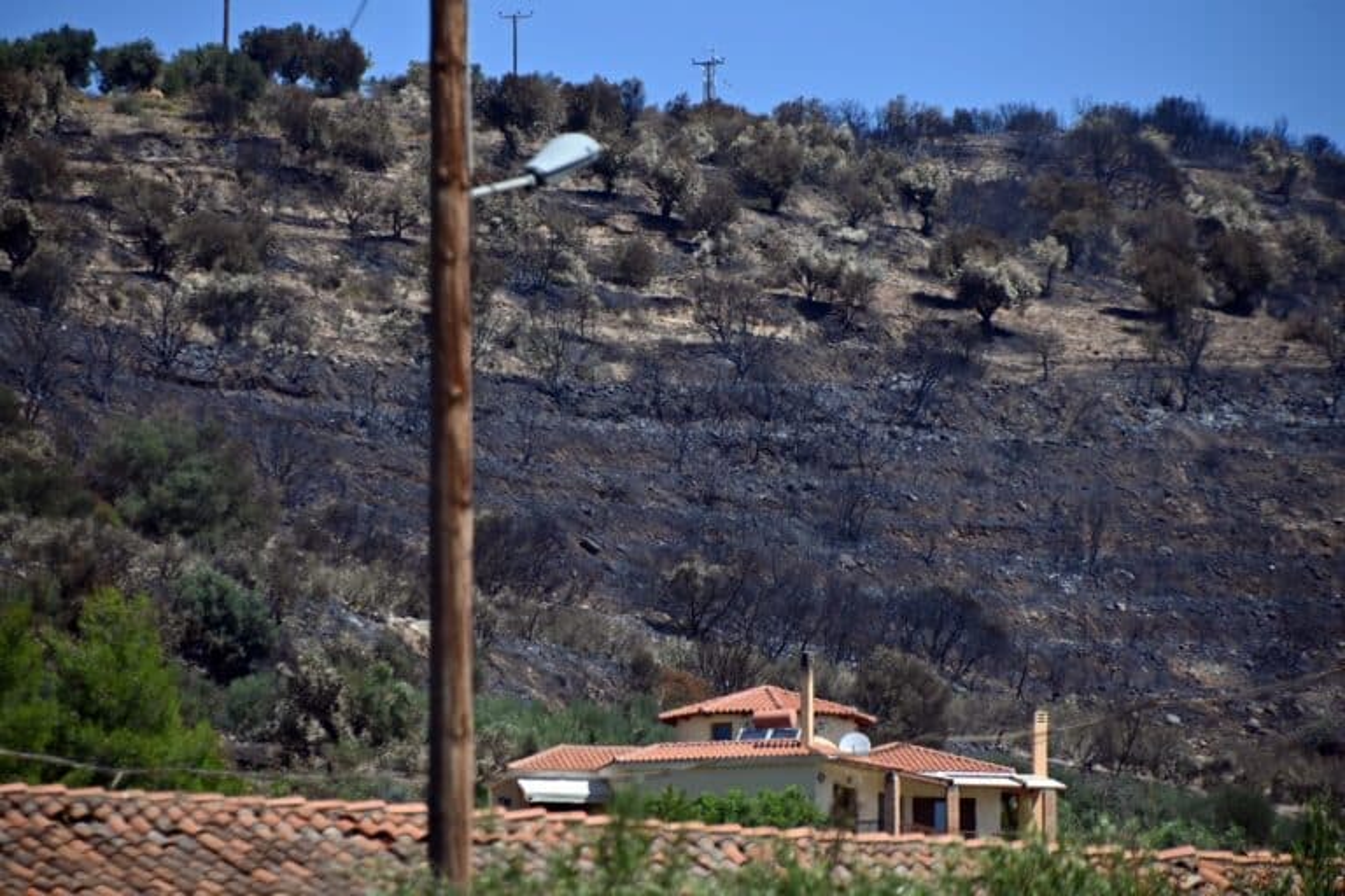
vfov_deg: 4.7
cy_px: 448
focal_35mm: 292
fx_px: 10927
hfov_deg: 7.0
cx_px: 672
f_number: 6.3
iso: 125
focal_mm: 195
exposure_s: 1/800
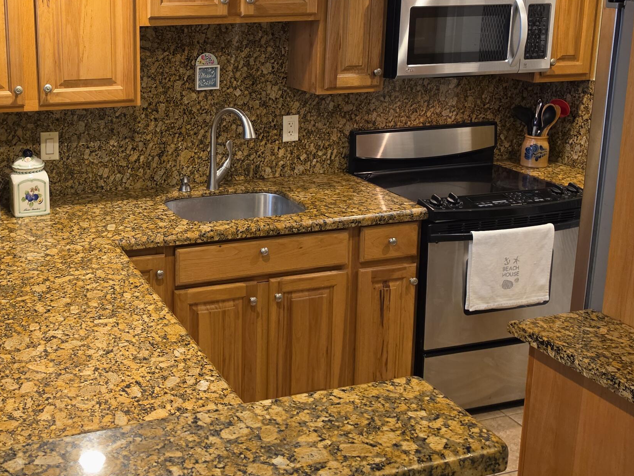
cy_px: 145
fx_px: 769
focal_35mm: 42
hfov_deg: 43.1
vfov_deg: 33.9
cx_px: 143
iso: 400
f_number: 1.4
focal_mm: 6.5
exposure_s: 1/120
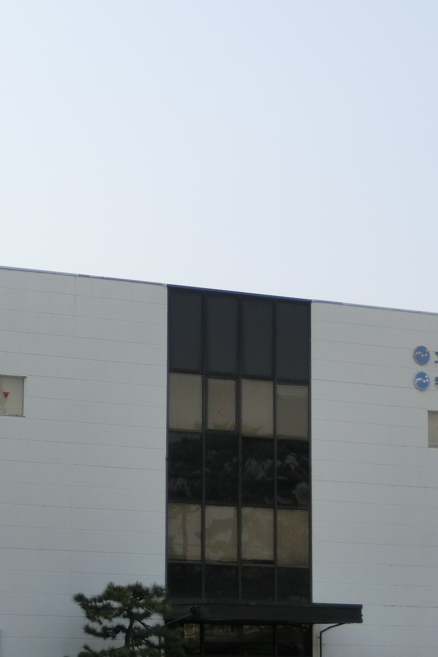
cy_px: 359
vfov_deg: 20.2
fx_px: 1843
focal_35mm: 101
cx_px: -8
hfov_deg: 13.4
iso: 80
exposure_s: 1/640
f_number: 4.3
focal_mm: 9.16
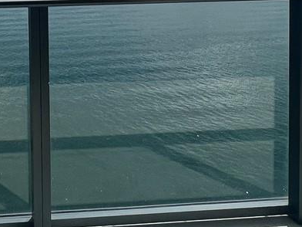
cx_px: 9
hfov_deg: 33.5
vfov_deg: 23.9
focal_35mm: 53
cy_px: -74
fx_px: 462
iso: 40
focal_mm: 1.57
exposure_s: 1/4785
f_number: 1.8
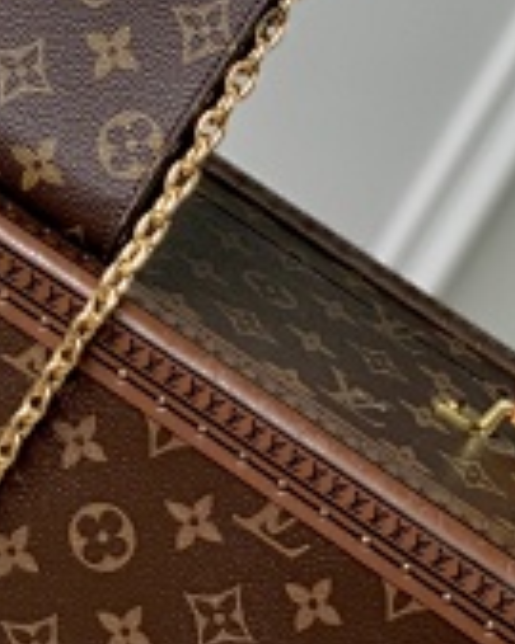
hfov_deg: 10.3
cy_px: -263
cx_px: 113
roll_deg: -29.6
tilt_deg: -9.2
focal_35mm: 150
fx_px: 2860
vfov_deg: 12.4
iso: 16
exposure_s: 1/122
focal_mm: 6
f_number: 2.4
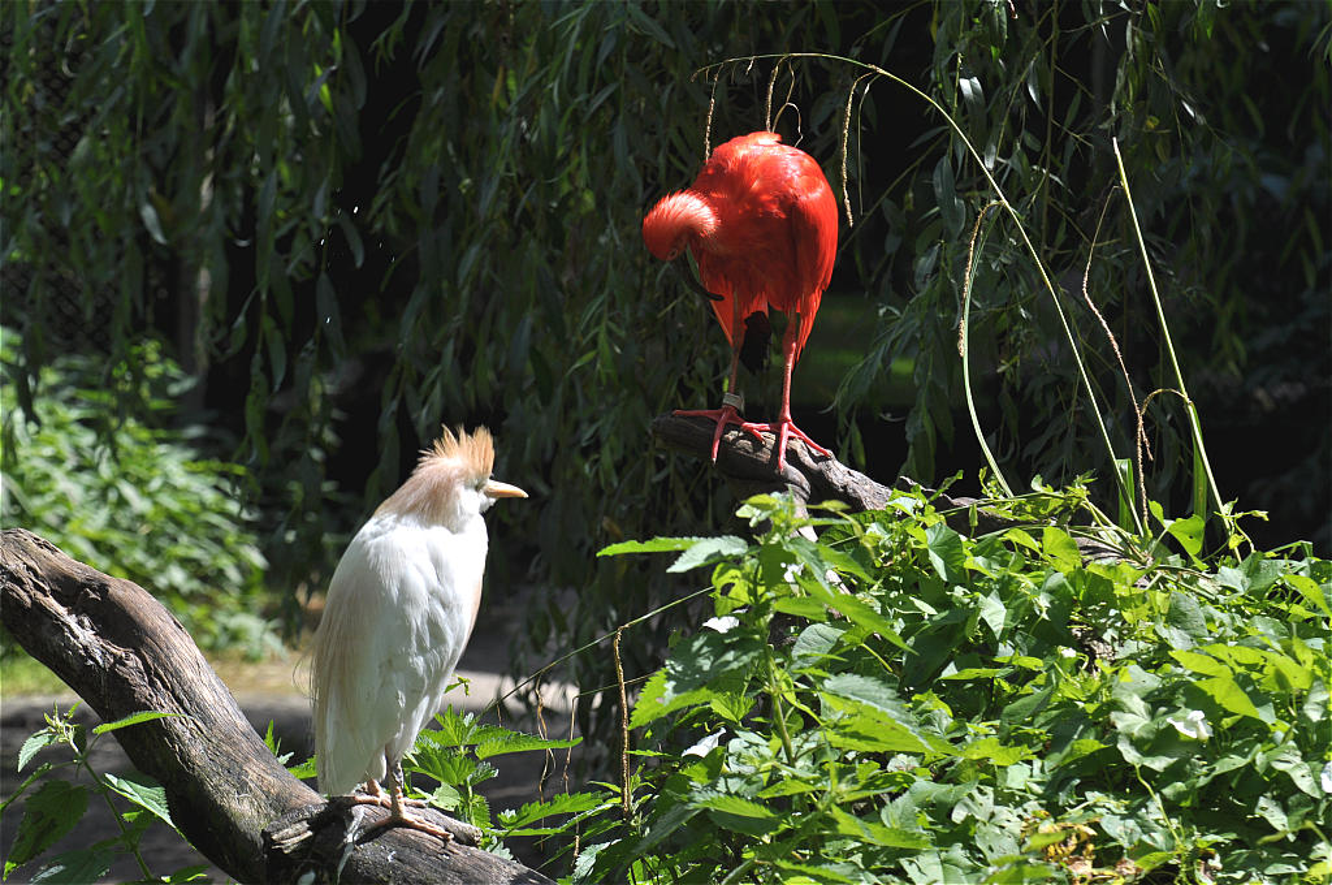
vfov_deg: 5.4
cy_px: 442
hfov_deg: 8.1
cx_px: 666
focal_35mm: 255
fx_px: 9423
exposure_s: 1/400
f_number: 10
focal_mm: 170
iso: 200
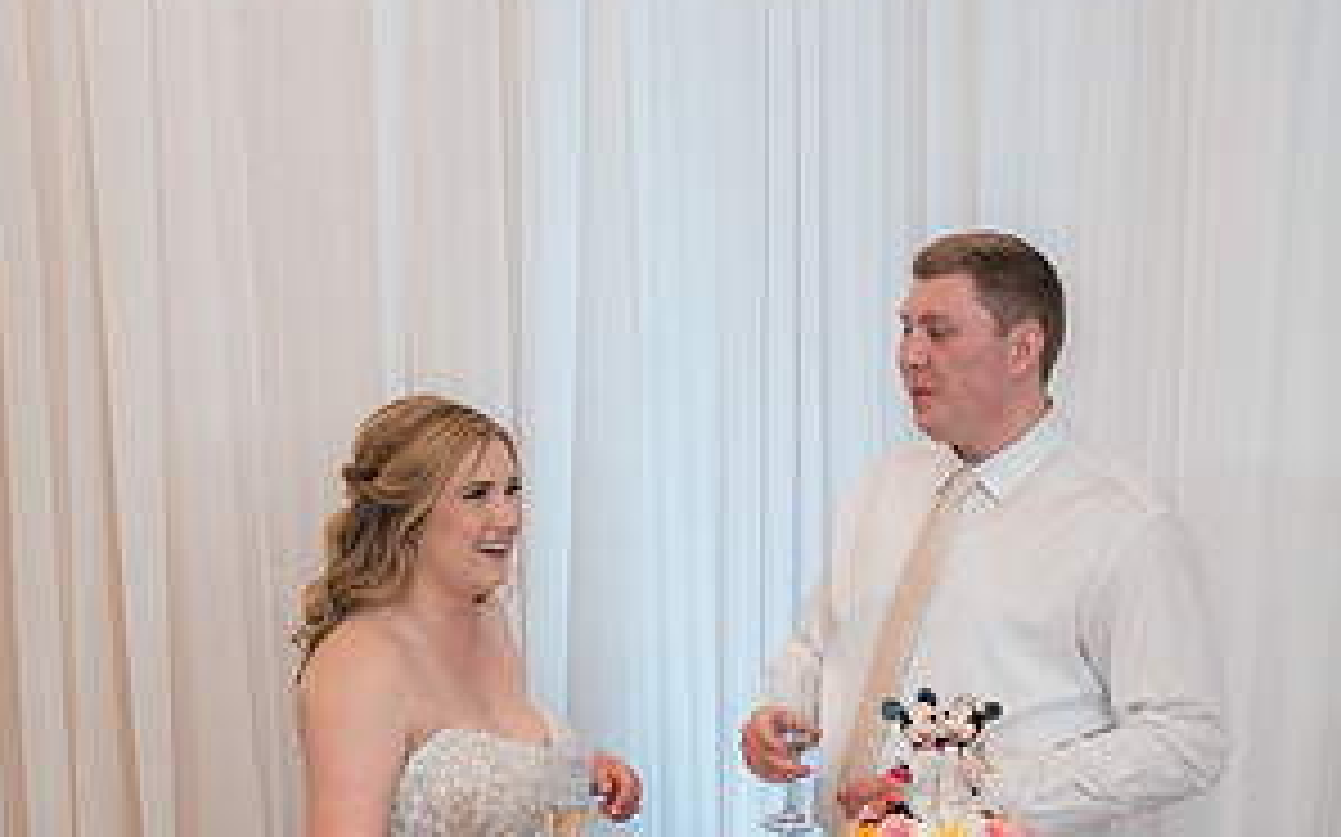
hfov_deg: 26.8
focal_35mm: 77
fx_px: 2813
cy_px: 626
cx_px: 670
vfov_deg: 16.8
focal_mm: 50
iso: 800
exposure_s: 1/250
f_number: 2.8
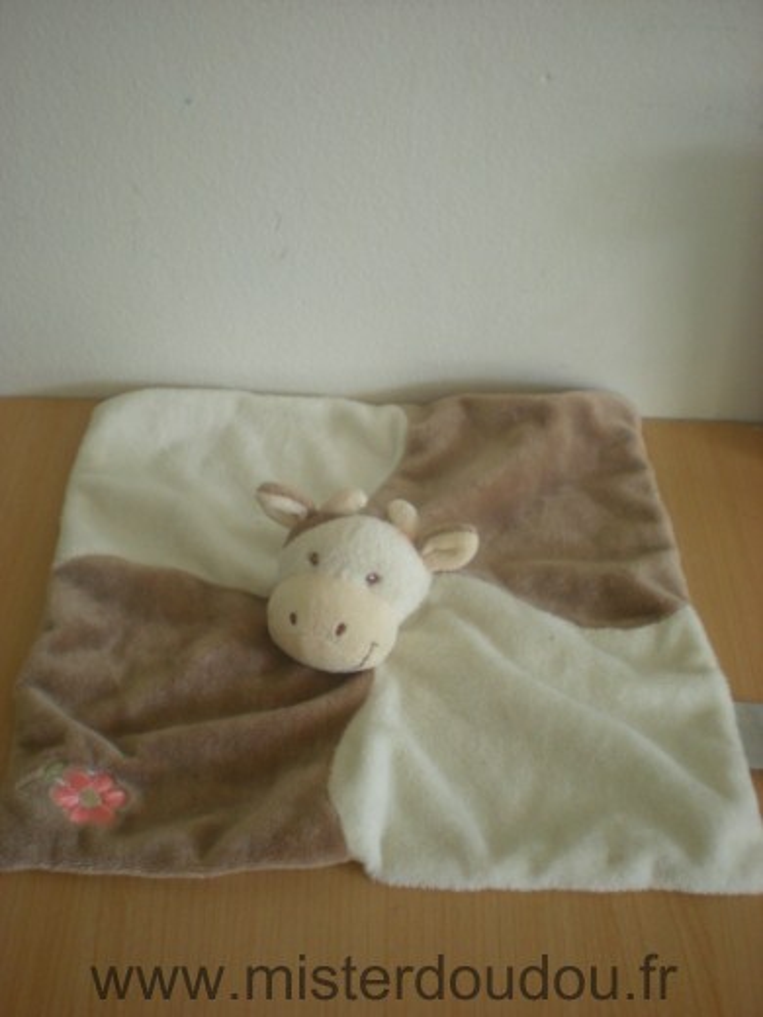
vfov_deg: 49.0
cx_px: 382
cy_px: 508
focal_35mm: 38
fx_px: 1117
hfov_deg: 37.7
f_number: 3.1
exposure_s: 1/52.2
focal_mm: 6.3
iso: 200
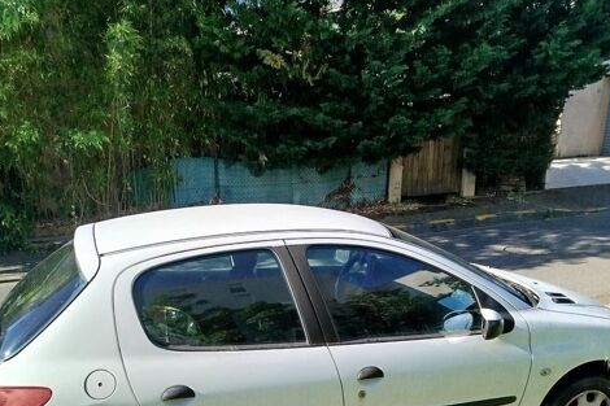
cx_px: 309
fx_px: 576
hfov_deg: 55.8
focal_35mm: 34
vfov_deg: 38.3
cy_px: 281
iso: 50
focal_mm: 5.31
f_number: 1.7
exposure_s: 1/634
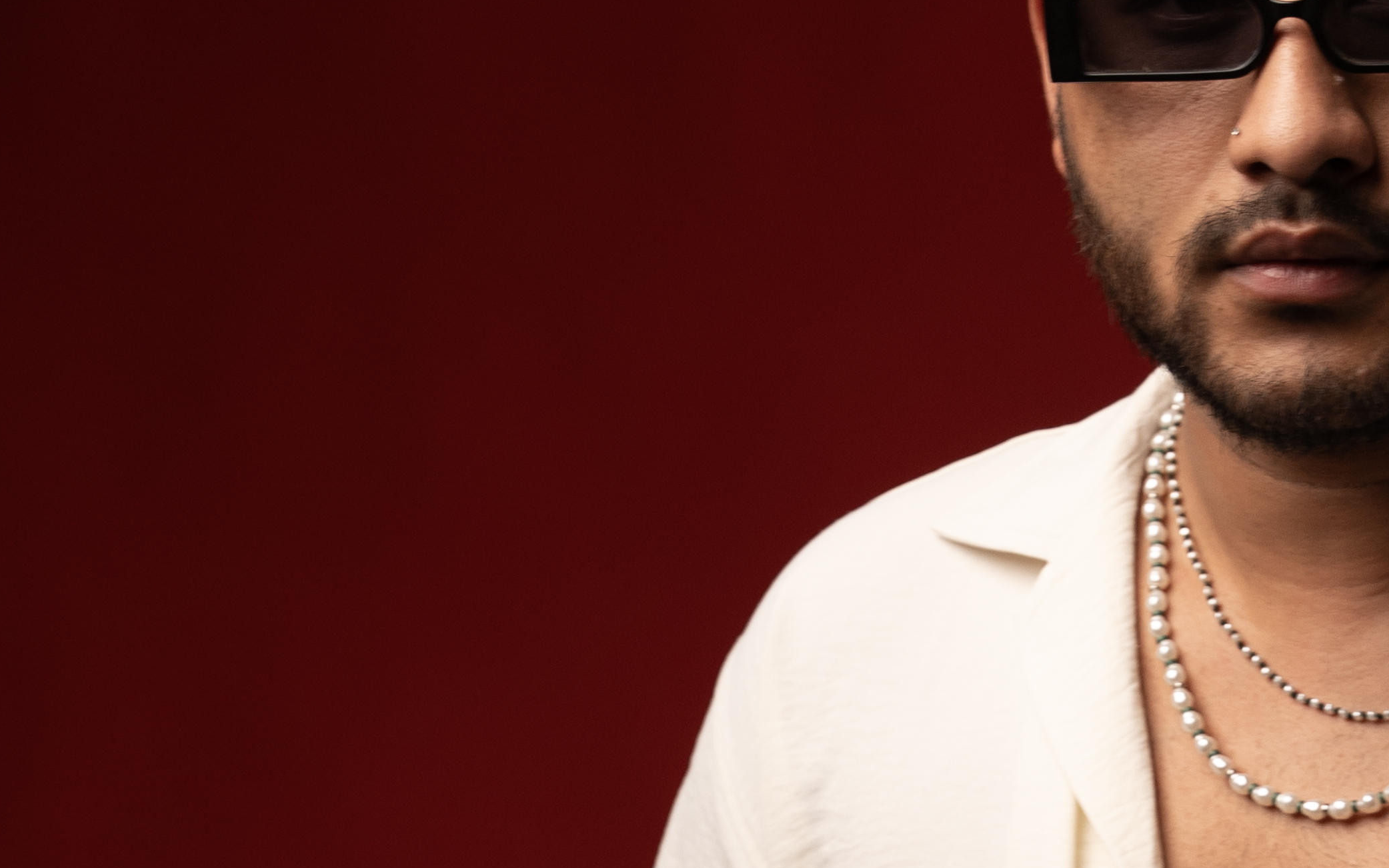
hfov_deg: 12.3
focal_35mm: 168
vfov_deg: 7.7
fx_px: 6373
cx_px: 1426
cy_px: 1223
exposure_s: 1/160
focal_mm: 49.1
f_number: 3.5
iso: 250
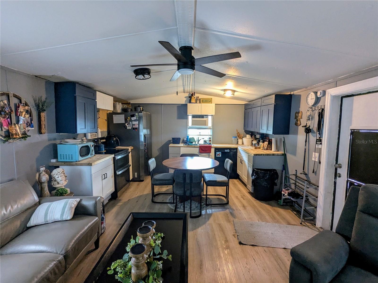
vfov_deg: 78.1
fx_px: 175
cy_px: 142
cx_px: 189
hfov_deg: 94.5
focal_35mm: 16
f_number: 2.2
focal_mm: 2.35
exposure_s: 1/24
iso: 210
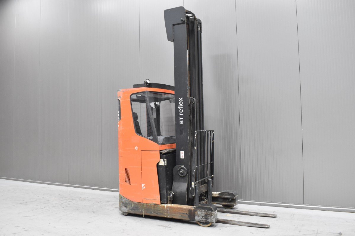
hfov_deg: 59.5
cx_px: 178
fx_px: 311
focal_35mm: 32
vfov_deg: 41.7
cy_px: 118
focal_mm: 21
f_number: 5.6
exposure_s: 1/20
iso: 1600
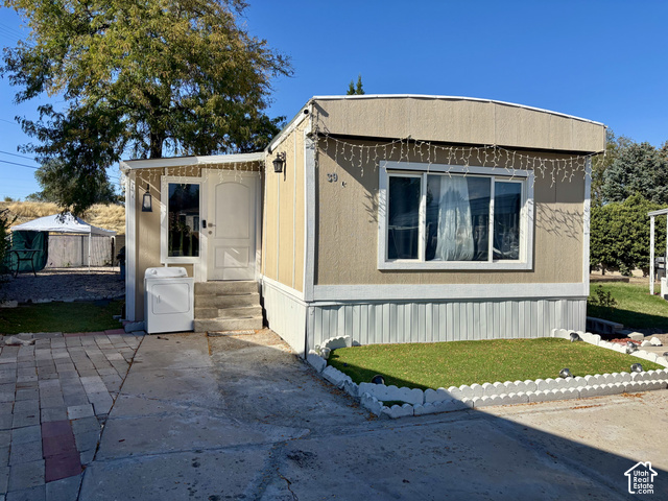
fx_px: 502
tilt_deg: -1.6
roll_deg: -1.7
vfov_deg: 53.1
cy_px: 250
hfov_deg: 67.3
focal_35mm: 26
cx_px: 334
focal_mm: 5.96
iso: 50
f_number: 1.6
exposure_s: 1/4082
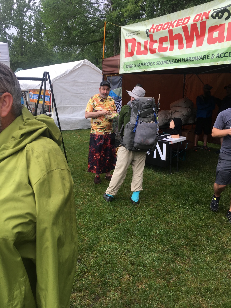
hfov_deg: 48.2
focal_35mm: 29
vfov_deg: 61.7
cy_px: 154
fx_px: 258
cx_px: 116
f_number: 2.2
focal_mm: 4.15
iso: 25
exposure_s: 1/303
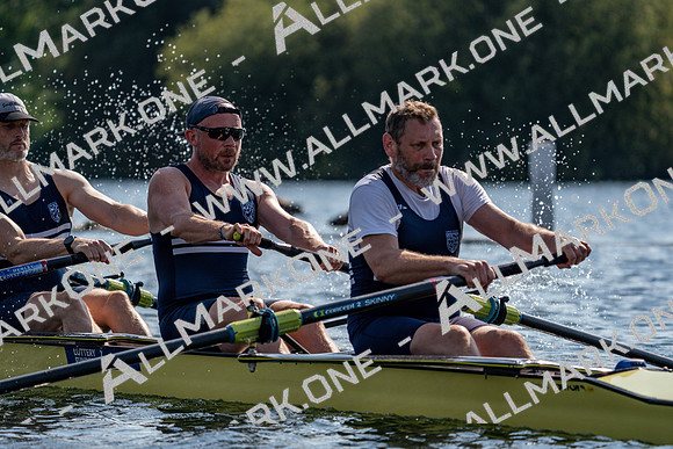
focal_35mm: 275
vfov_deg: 5.0
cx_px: 336
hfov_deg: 7.5
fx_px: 5142
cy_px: 224
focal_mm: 275
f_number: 5.6
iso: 200
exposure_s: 1/1600
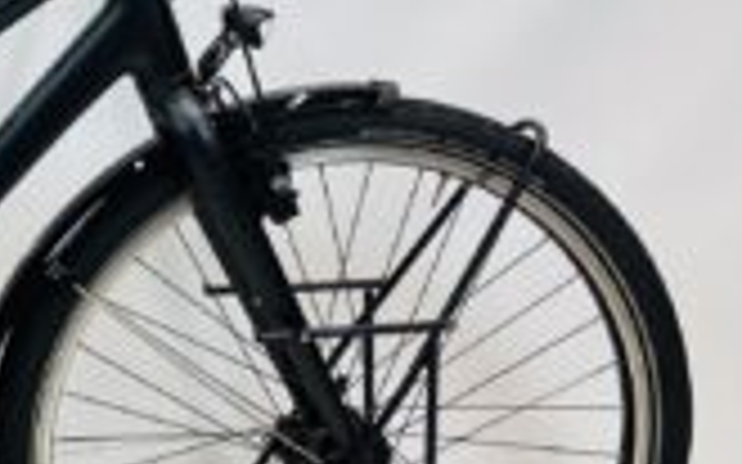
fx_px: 1516
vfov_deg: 17.3
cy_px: 108
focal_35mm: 75
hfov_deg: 24.4
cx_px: -198
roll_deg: -0.3
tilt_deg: -5.3
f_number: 1.8
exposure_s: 1/100
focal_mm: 4.25
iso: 50
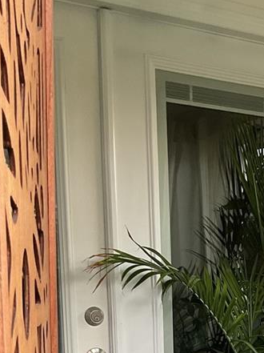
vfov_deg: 22.9
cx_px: 348
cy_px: 414
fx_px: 804
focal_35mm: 79
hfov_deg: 17.4
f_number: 1.8
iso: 40
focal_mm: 3
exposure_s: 1/120
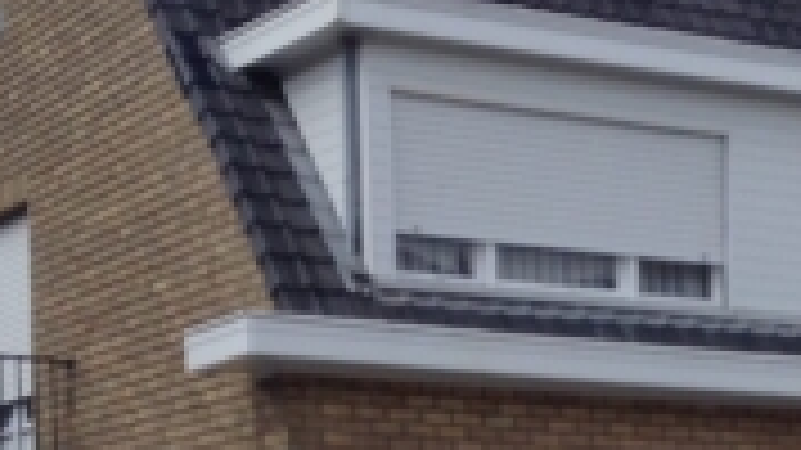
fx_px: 2739
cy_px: 634
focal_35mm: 129
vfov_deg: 9.2
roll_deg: -0.4
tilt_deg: -2.8
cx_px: 662
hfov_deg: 16.5
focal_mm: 3.3
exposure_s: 1/772
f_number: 2.4
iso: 25
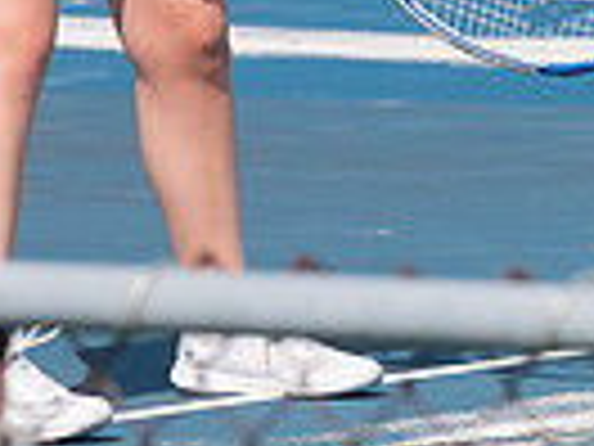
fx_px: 16748
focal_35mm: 976
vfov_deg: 1.5
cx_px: 207
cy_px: -257
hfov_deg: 2.0
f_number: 5.6
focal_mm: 155
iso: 320
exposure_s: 1/1600
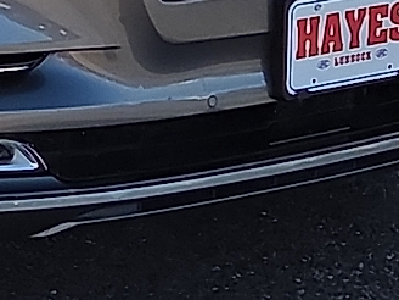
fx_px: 2812
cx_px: -315
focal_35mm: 244
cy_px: -216
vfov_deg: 6.0
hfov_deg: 7.9
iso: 25
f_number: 1.8
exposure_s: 1/1250
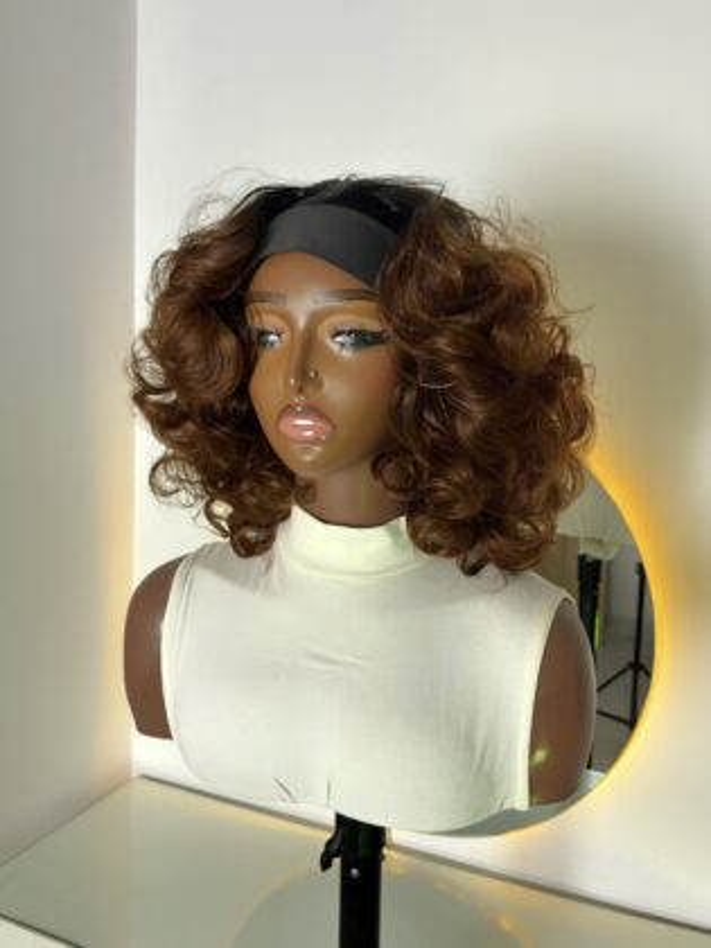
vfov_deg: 67.3
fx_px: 712
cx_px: 356
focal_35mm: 26
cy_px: 474
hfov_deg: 53.1
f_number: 1.6
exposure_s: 1/100
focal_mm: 5.96
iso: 100
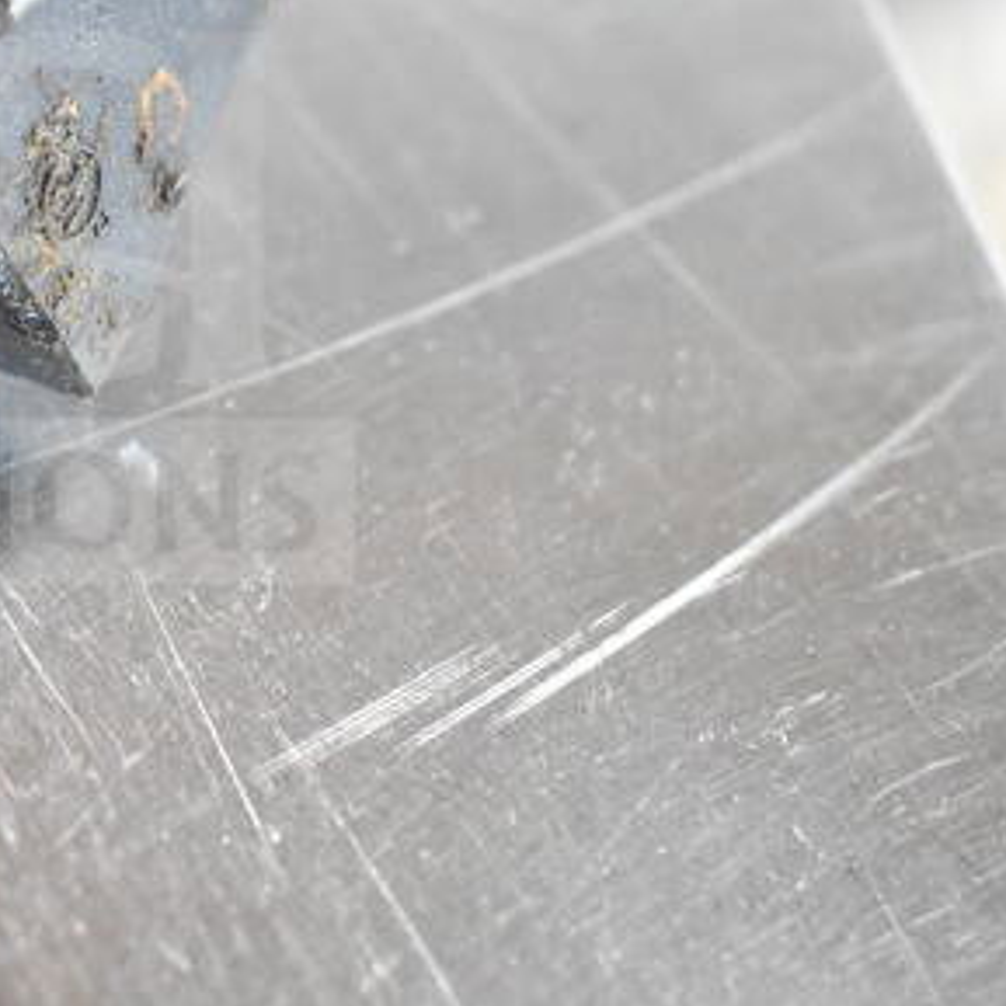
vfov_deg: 20.1
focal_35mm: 86
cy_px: 308
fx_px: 2828
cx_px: -38
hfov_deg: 19.5
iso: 5000
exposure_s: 1/50
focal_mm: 32
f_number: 4.5
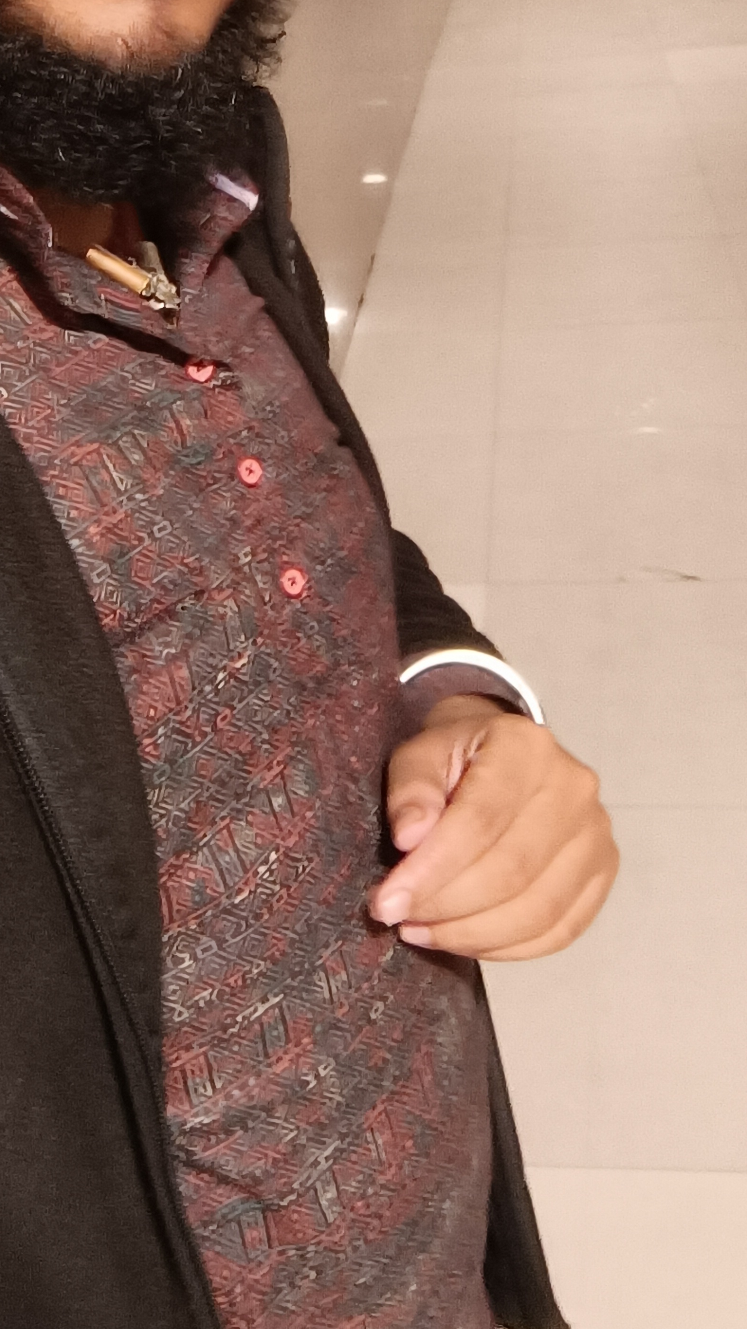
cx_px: 298
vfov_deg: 44.9
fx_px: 1514
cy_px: 260
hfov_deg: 27.6
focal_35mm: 43
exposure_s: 1/25
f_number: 2.45
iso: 349
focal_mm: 3.24
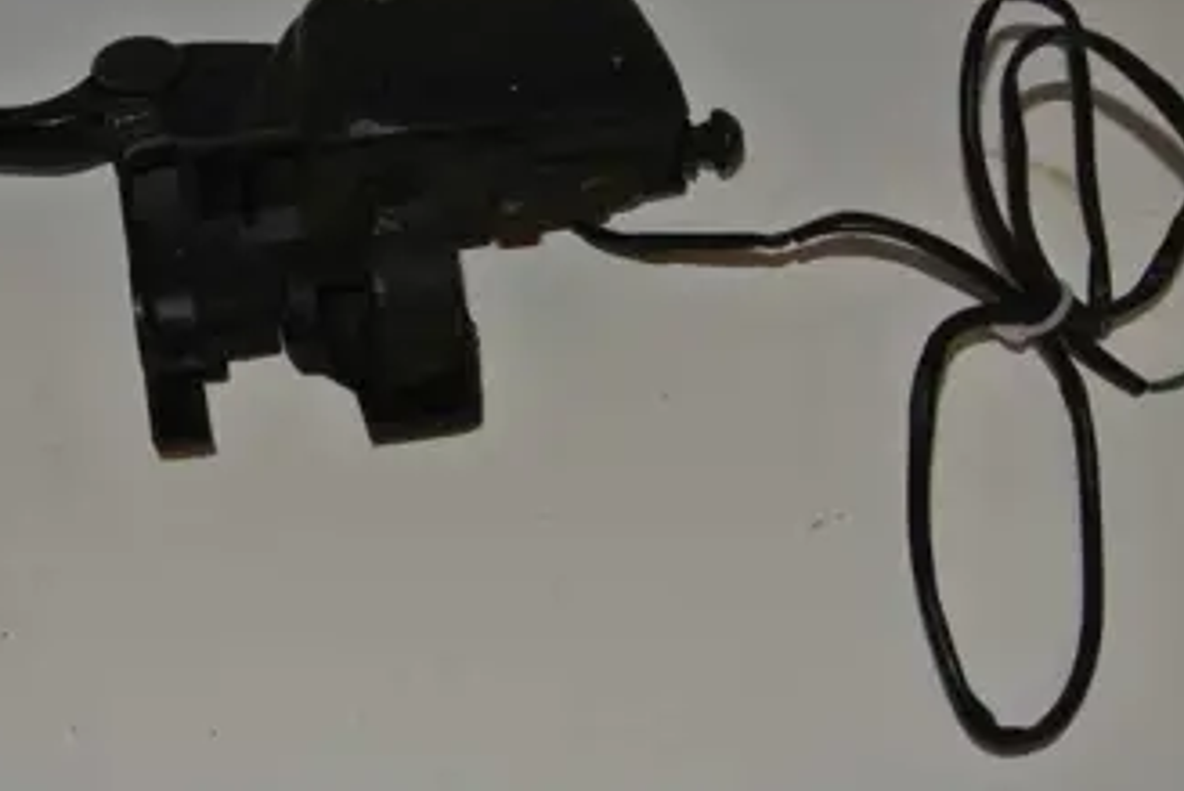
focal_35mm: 64
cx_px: 440
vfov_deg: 21.3
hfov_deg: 31.3
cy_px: 365
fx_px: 2106
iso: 200
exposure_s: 1/60
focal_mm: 14.5
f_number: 4
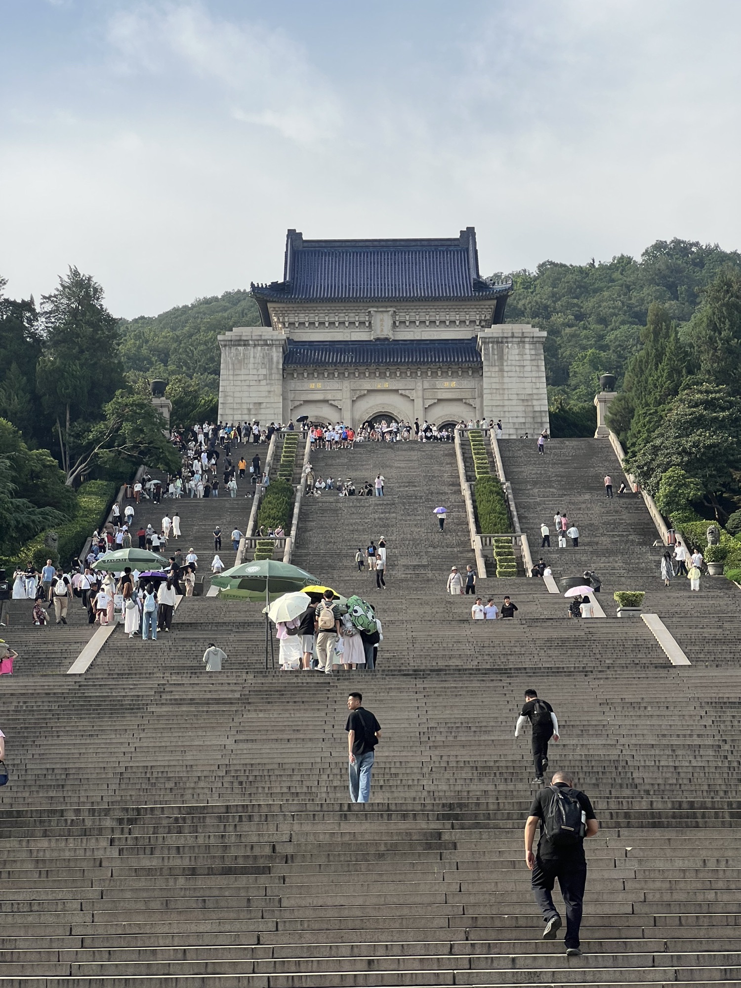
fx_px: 2198
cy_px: 494
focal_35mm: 77
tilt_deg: +12.6
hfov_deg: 19.1
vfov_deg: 25.3
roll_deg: +0.9
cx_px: 370
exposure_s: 1/809
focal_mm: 9
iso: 32
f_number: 2.8
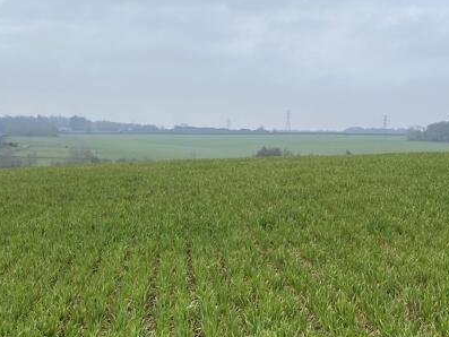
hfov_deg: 28.8
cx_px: 156
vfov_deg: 21.7
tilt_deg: -8.6
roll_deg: -0.3
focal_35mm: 67
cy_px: 267
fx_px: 869
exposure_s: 1/1678
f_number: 1.8
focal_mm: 4.25
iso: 32
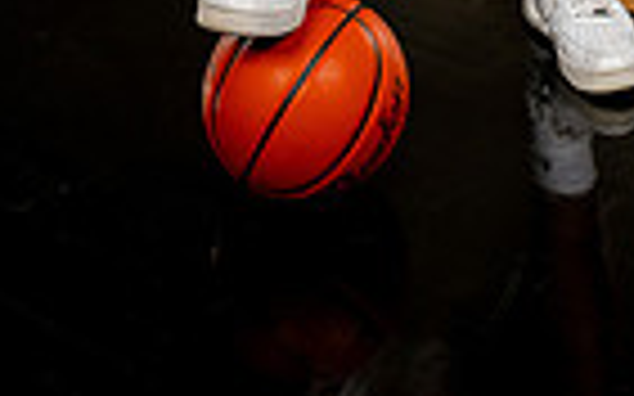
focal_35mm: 117
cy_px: -612
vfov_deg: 9.7
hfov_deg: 17.5
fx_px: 2021
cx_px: 585
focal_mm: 36
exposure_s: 1/400
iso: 250
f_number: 8
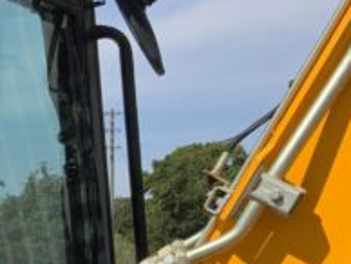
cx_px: -297
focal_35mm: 153
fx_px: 1553
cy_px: 371
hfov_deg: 11.8
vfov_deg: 9.5
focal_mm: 3
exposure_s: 1/1848
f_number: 1.8
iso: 16
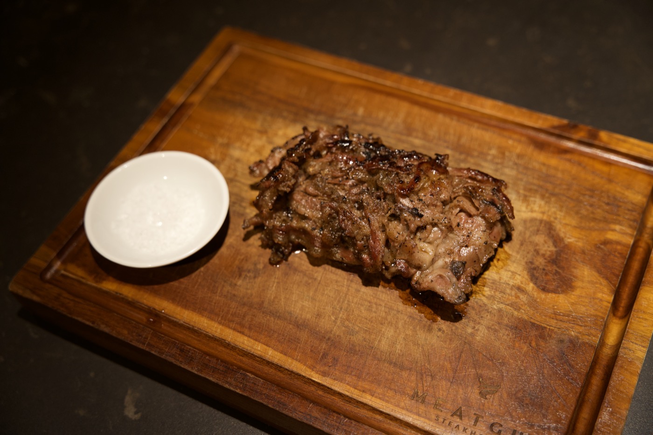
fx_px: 803
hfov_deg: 44.2
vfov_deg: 30.3
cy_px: 218
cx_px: 326
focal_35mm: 44
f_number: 2.8
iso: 1000
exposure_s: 1/125
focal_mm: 44.3
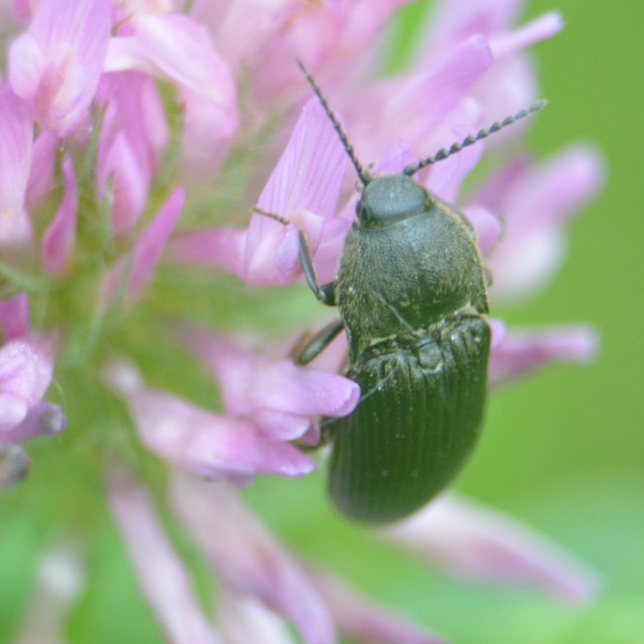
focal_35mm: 461
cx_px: 433
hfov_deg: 3.8
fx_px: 9703
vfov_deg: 3.8
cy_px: 323
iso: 1250
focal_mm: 240
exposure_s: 1/125
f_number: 5.3
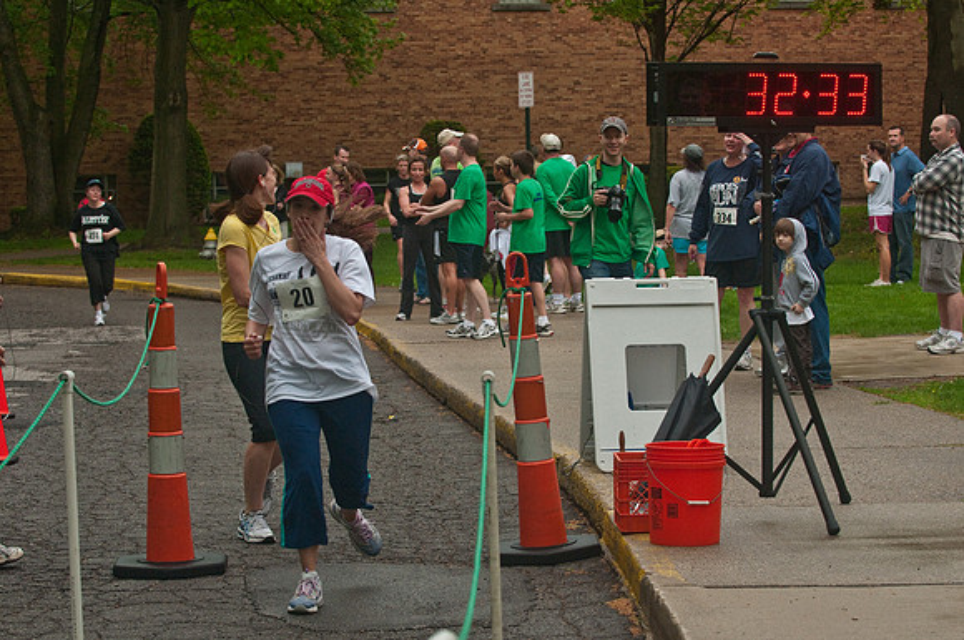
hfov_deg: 19.5
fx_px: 2808
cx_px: 482
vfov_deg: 13.0
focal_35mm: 105
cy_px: 320
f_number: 6.3
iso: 1600
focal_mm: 70
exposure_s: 1/400
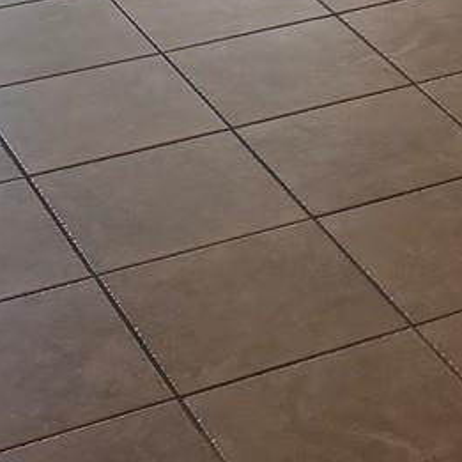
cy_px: -458
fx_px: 1963
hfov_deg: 12.9
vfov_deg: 12.0
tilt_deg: -9.2
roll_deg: -1.9
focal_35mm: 130
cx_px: 648
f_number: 1.78
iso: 200
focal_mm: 6.76
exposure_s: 1/120
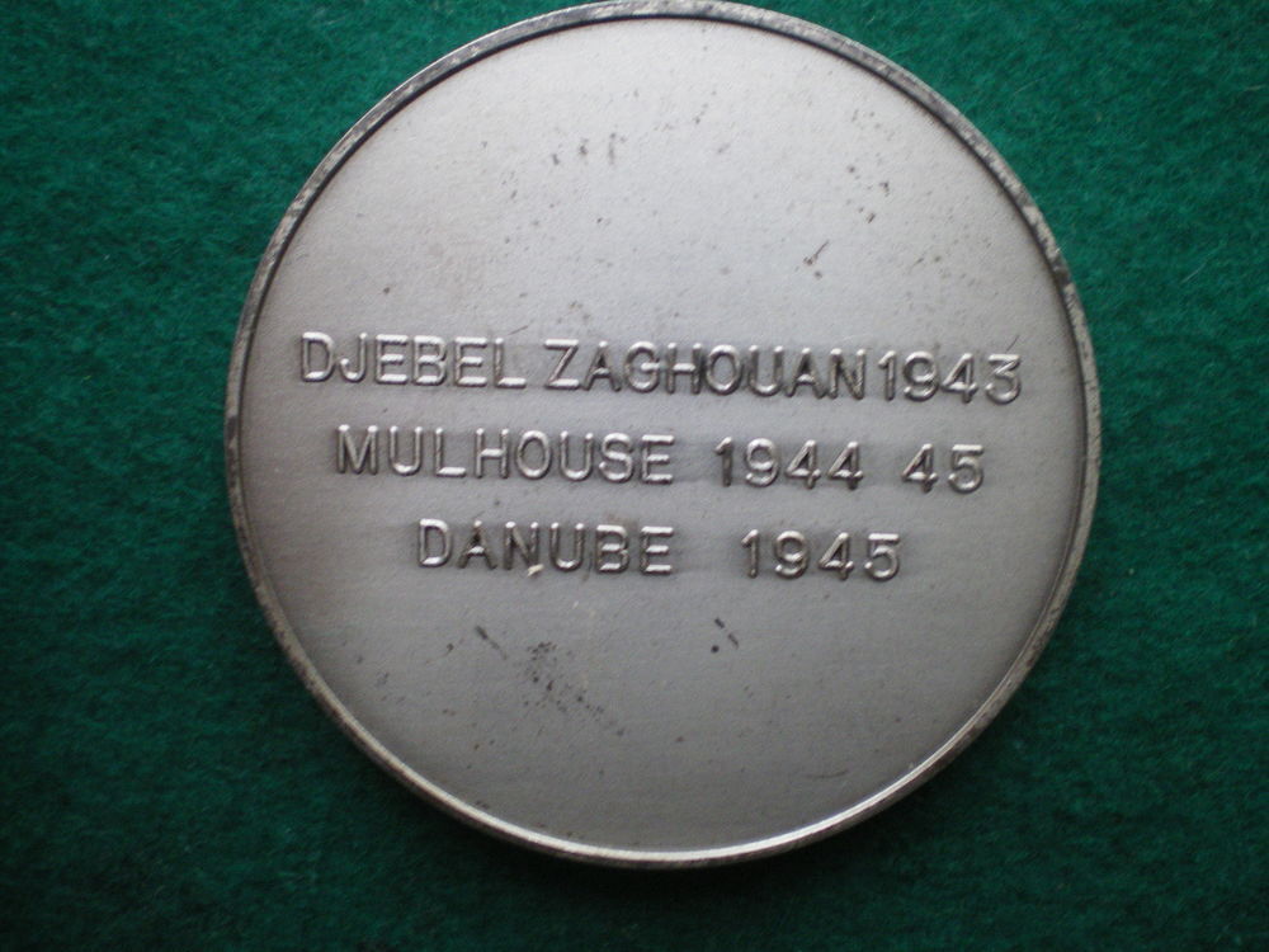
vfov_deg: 37.7
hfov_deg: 49.0
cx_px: 634
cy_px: 476
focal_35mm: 38
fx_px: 1393
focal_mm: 6.3
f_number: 3.1
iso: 320
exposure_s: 1/50
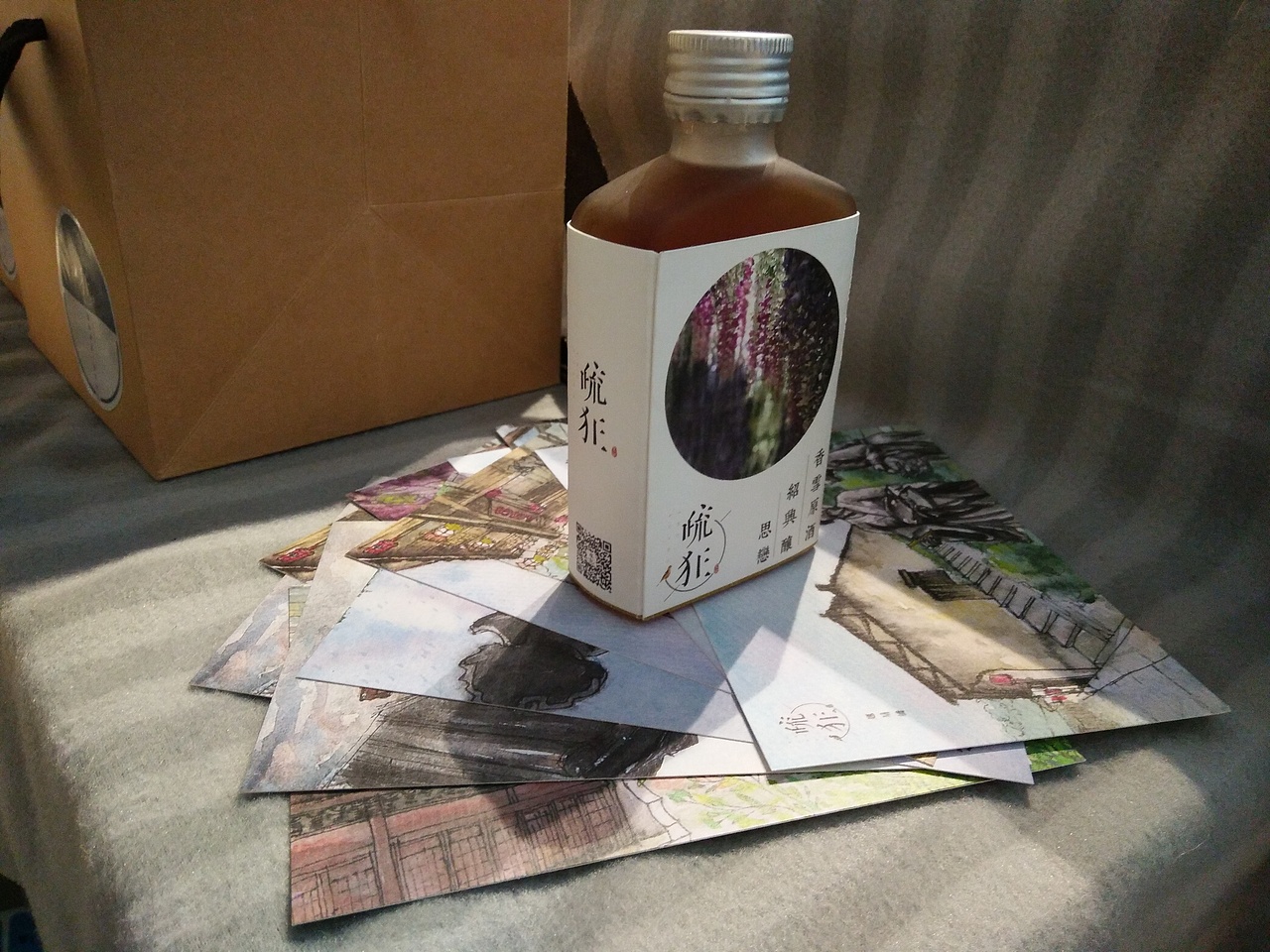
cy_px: 476
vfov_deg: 63.4
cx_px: 635
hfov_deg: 79.0
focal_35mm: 21
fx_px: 770
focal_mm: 3.66
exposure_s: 1/33.3
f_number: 2.2
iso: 291
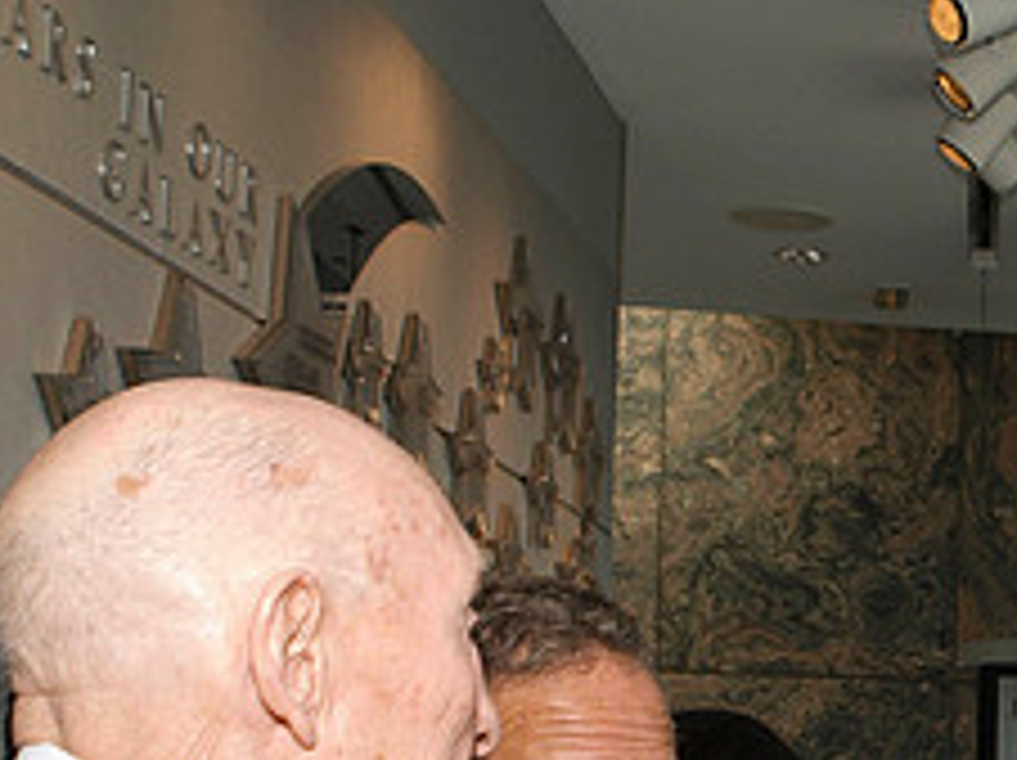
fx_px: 2612
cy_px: 830
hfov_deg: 20.6
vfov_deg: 16.1
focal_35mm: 89
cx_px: 1228
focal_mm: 24
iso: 200
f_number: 8
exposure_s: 1/45
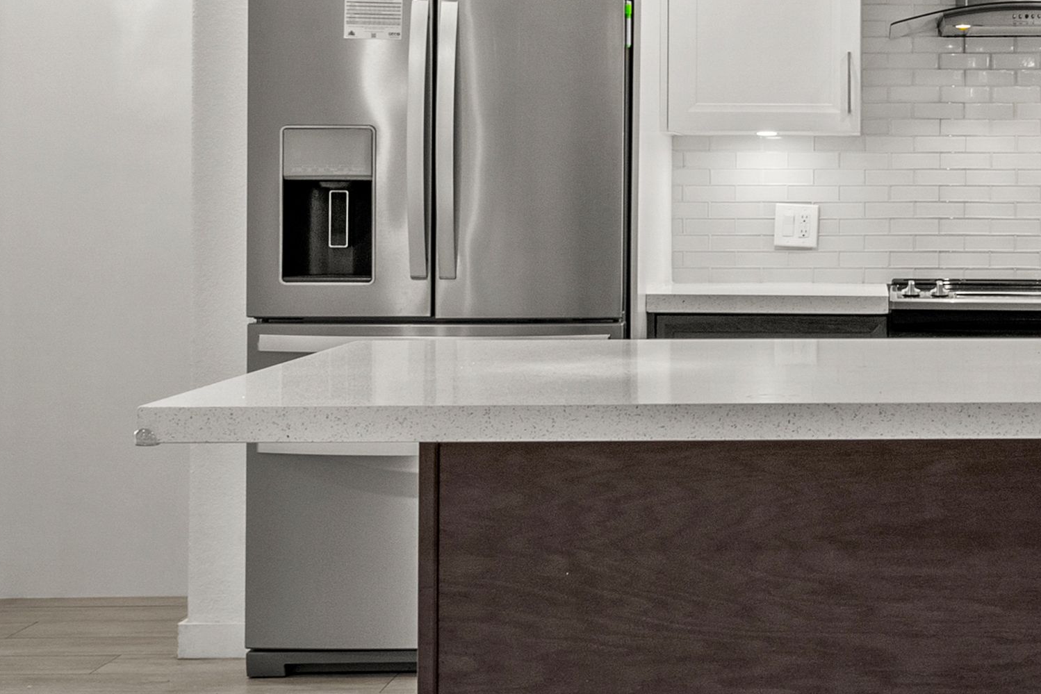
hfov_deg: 30.7
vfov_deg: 21.9
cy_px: 438
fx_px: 1793
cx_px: 962
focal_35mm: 62
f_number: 9
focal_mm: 10
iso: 200
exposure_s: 1/2
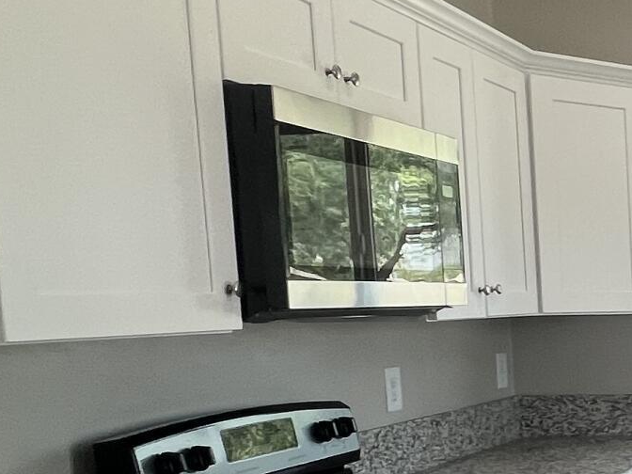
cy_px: 419
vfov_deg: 24.6
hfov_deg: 22.6
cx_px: 1082
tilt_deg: -8.8
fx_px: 1059
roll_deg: +1.1
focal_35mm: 58
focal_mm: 1.57
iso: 64
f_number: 1.8
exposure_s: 1/120
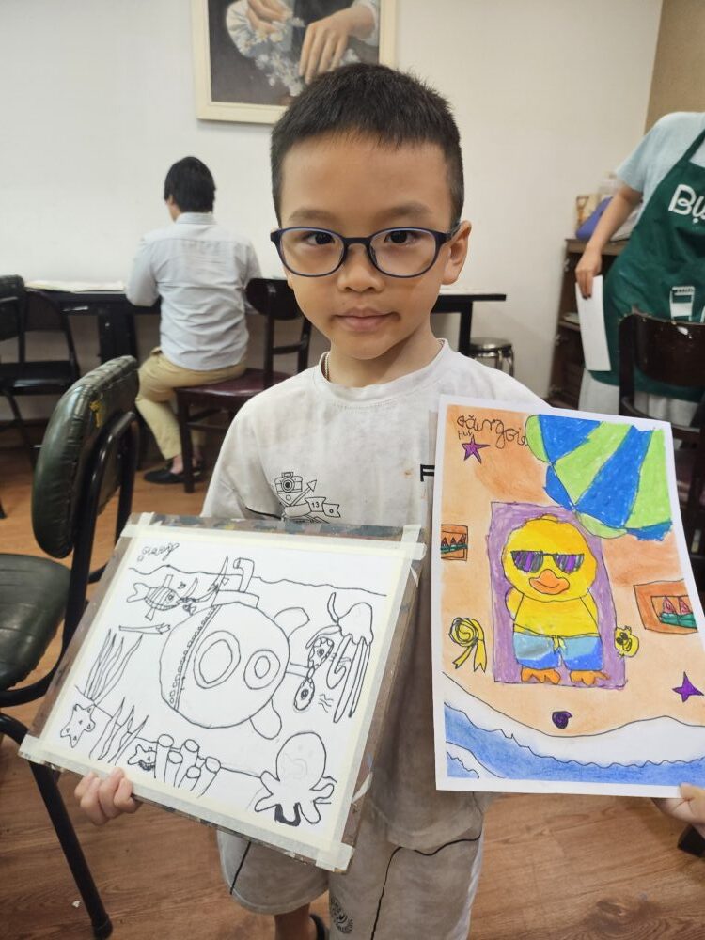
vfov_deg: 71.6
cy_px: 470
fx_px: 652
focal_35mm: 24
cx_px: 352
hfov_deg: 56.8
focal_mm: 5
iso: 80
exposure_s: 1/100
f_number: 1.8
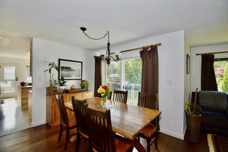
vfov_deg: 77.3
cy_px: 76
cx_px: 114
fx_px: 95
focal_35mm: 15
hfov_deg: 100.4
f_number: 4.5
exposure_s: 1/125
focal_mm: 10
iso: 320
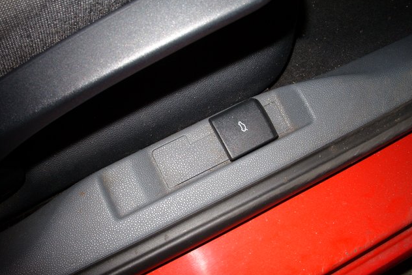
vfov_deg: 33.4
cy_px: 140
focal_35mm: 40
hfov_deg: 48.4
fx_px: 458
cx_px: 207
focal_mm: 7.8
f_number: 7.4
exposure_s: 1/30
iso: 100
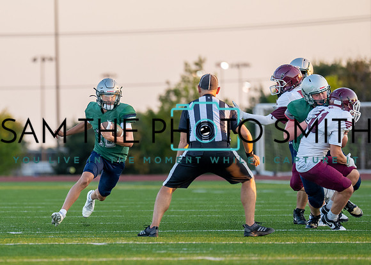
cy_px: 153
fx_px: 3747
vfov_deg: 4.0
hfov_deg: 5.7
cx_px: 98
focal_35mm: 356
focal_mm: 200
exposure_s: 1/1250
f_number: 2.8
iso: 640
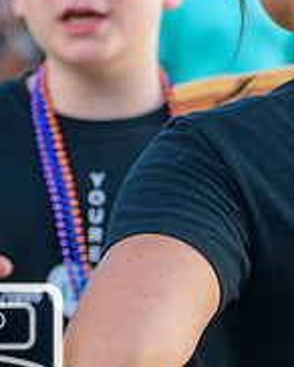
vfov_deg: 4.2
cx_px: 389
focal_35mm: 457
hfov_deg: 3.4
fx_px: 4962
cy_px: 297
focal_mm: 102
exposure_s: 1/400
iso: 400
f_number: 5
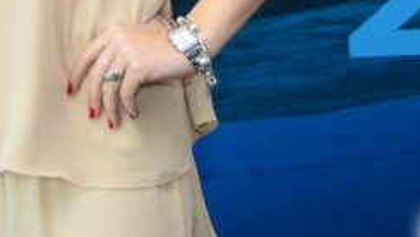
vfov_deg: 7.1
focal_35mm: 166
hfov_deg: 12.6
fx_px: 1848
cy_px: -195
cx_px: -121
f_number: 5
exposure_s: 1/200
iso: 500
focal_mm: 29
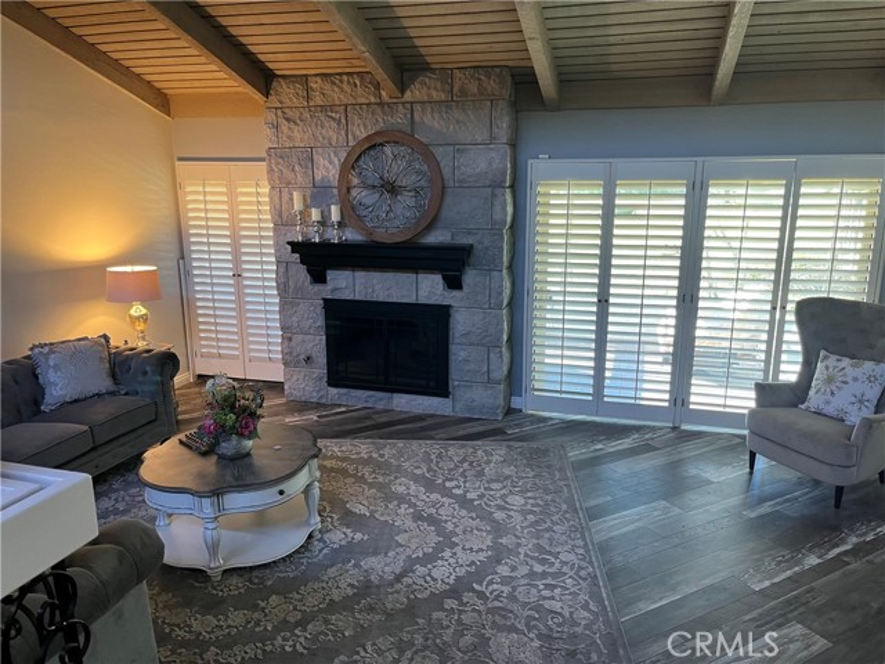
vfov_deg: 53.1
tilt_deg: -14.6
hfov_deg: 67.3
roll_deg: +0.5
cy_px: 332
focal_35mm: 26
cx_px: 442
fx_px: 665
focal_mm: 5.1
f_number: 1.6
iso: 160
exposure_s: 1/60
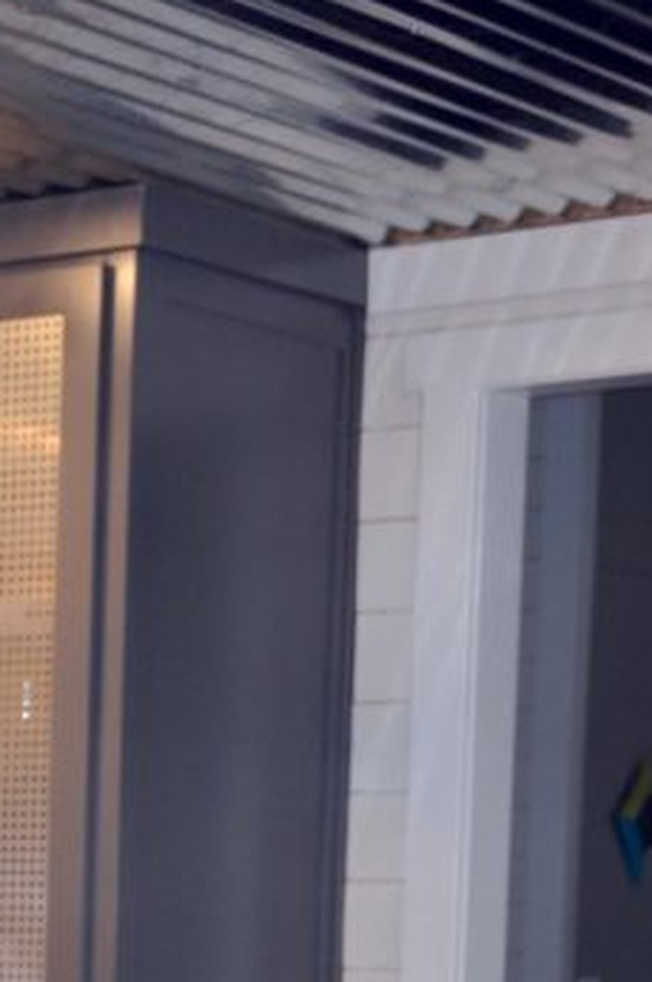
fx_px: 3569
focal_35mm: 131
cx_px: -342
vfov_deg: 14.7
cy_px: 1435
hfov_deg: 10.1
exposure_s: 1/60
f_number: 4
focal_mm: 26
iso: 560
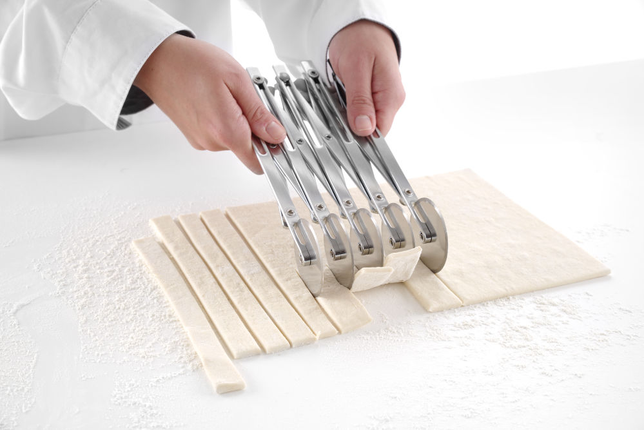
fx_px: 984
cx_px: 322
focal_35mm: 55
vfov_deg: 24.6
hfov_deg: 36.2
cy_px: 215
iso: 200
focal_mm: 55
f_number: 9
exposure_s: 1/80
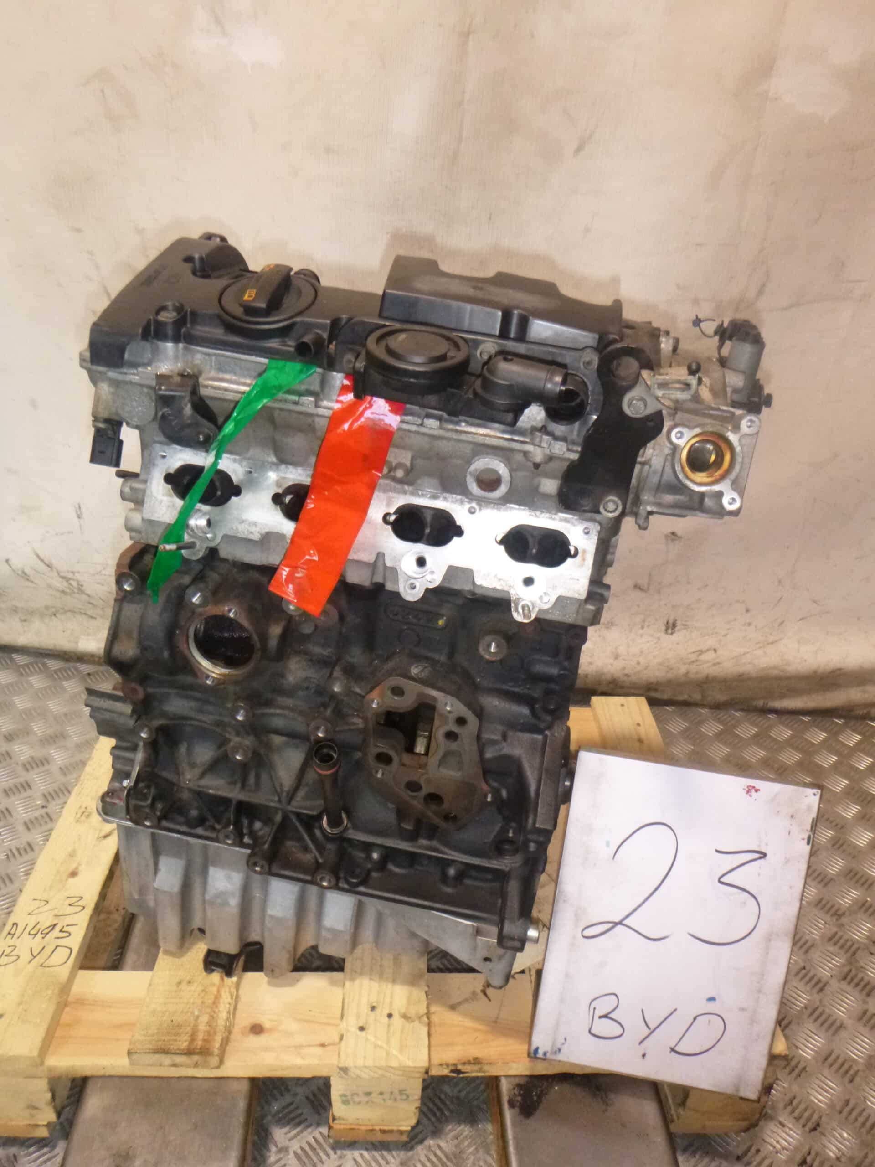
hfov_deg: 54.9
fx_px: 843
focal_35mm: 25
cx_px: 438
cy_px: 584
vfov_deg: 69.4
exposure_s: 1/60
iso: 400
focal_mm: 4.5
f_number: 3.9
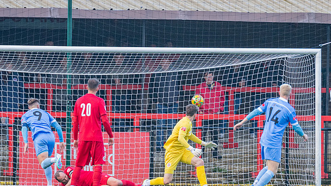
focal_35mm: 691
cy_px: 93
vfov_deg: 1.8
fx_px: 6064
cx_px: 184
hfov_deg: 3.1
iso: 2000
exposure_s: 1/1000
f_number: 4
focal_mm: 300
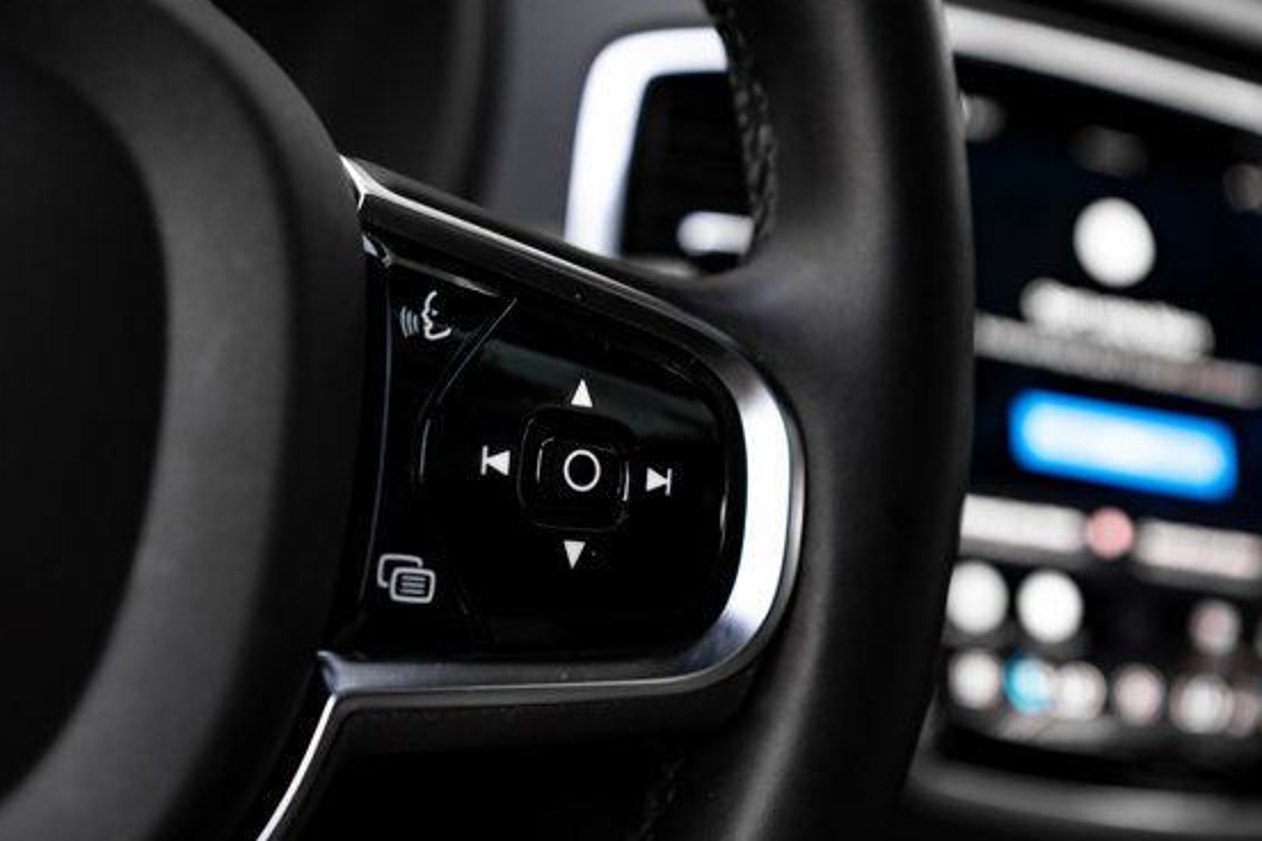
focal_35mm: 51
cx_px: 556
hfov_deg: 38.8
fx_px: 1788
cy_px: 438
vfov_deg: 26.5
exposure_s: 1/200
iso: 640
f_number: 4
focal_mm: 44
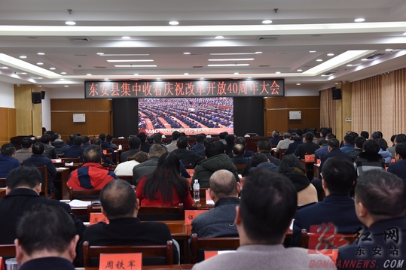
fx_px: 552
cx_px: 206
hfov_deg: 40.4
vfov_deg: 27.5
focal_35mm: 49
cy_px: 133
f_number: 5.6
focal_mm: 48
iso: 2000
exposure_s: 1/125
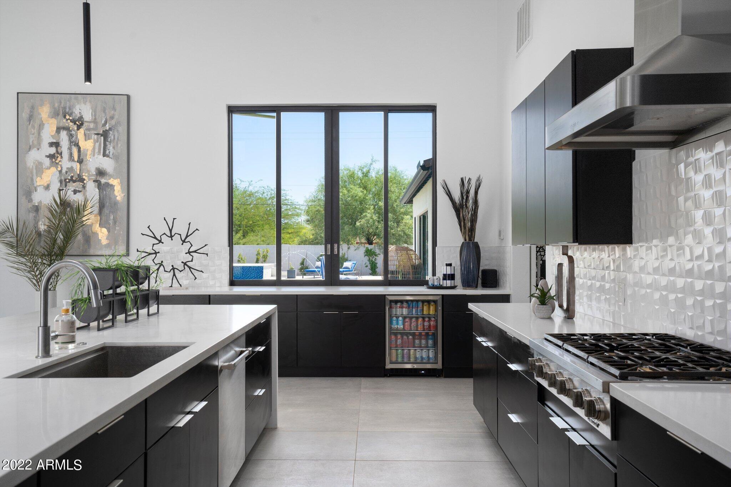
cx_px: 366
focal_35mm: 29
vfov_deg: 45.0
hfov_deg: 63.7
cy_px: 244
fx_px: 589
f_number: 8
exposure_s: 1/125
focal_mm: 29
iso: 400
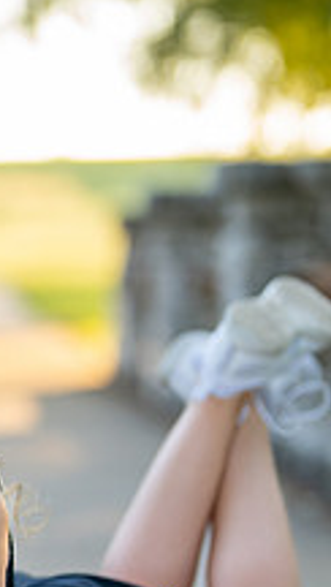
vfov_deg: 12.3
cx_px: -170
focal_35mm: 175
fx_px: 2722
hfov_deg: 6.9
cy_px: 430
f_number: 1.2
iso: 200
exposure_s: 1/800
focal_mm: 50
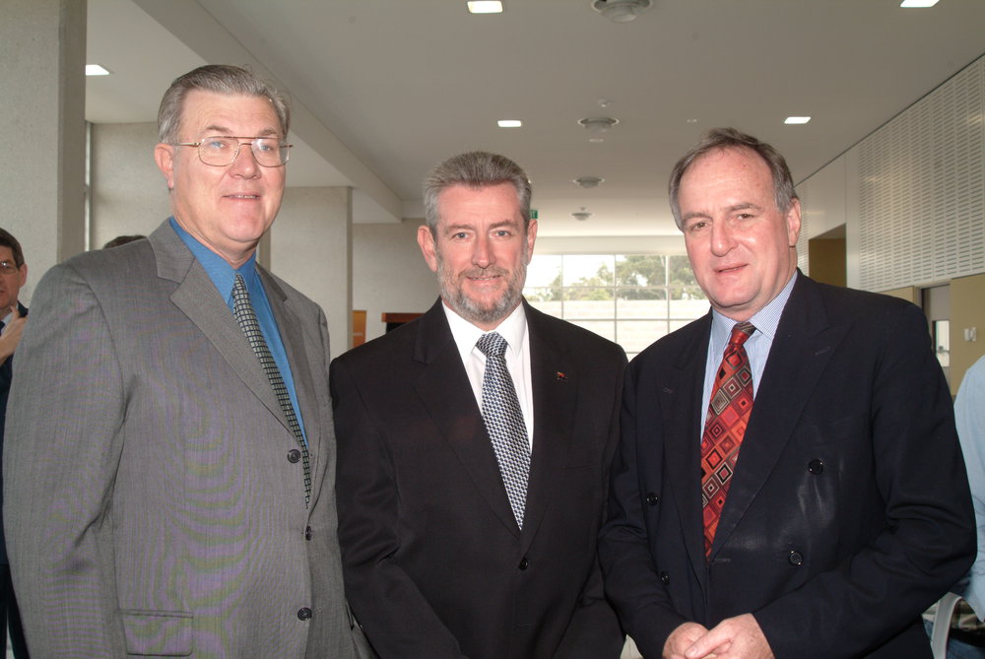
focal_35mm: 36
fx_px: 986
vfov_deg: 37.0
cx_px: 492
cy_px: 330
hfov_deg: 53.1
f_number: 6.7
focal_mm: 24
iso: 400
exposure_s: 1/60
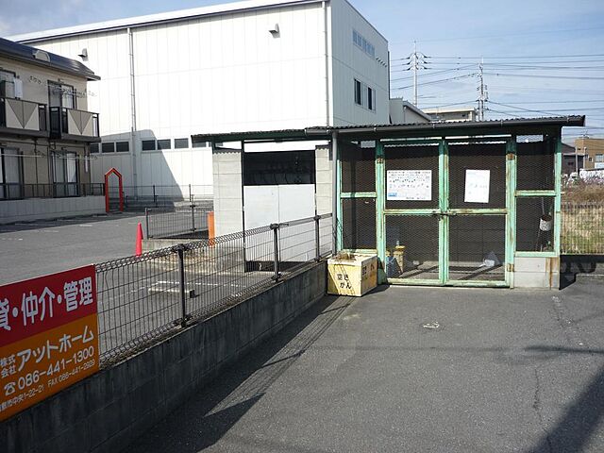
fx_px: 576
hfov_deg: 55.4
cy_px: 226
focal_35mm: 33
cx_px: 302
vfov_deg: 42.9
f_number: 8
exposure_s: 1/200
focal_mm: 5.5
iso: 100
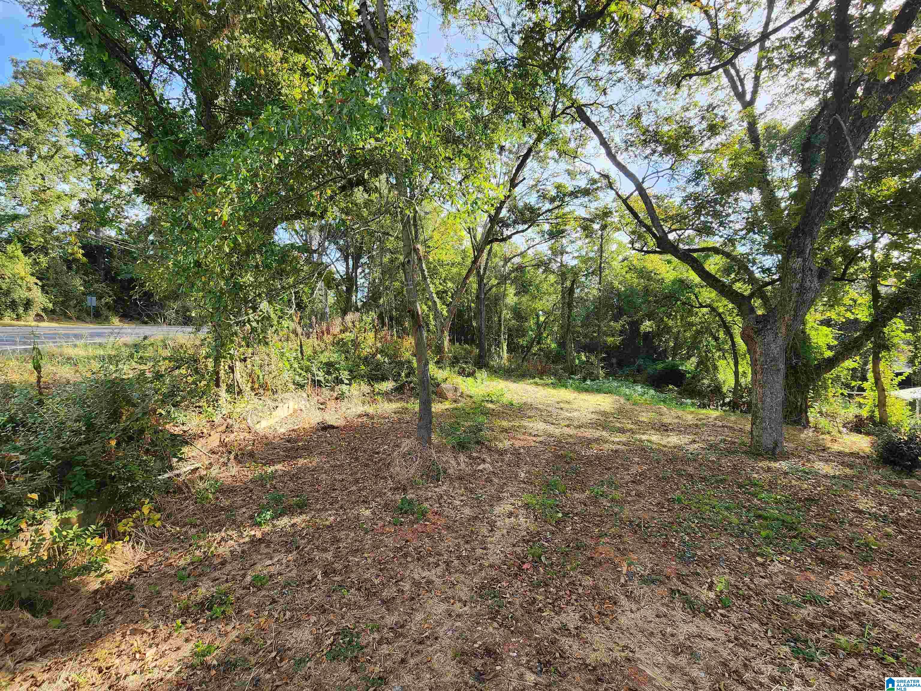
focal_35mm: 13
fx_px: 346
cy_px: 346
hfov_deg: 106.2
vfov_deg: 89.9
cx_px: 460
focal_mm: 2.2
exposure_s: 1/282
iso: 50
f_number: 2.2
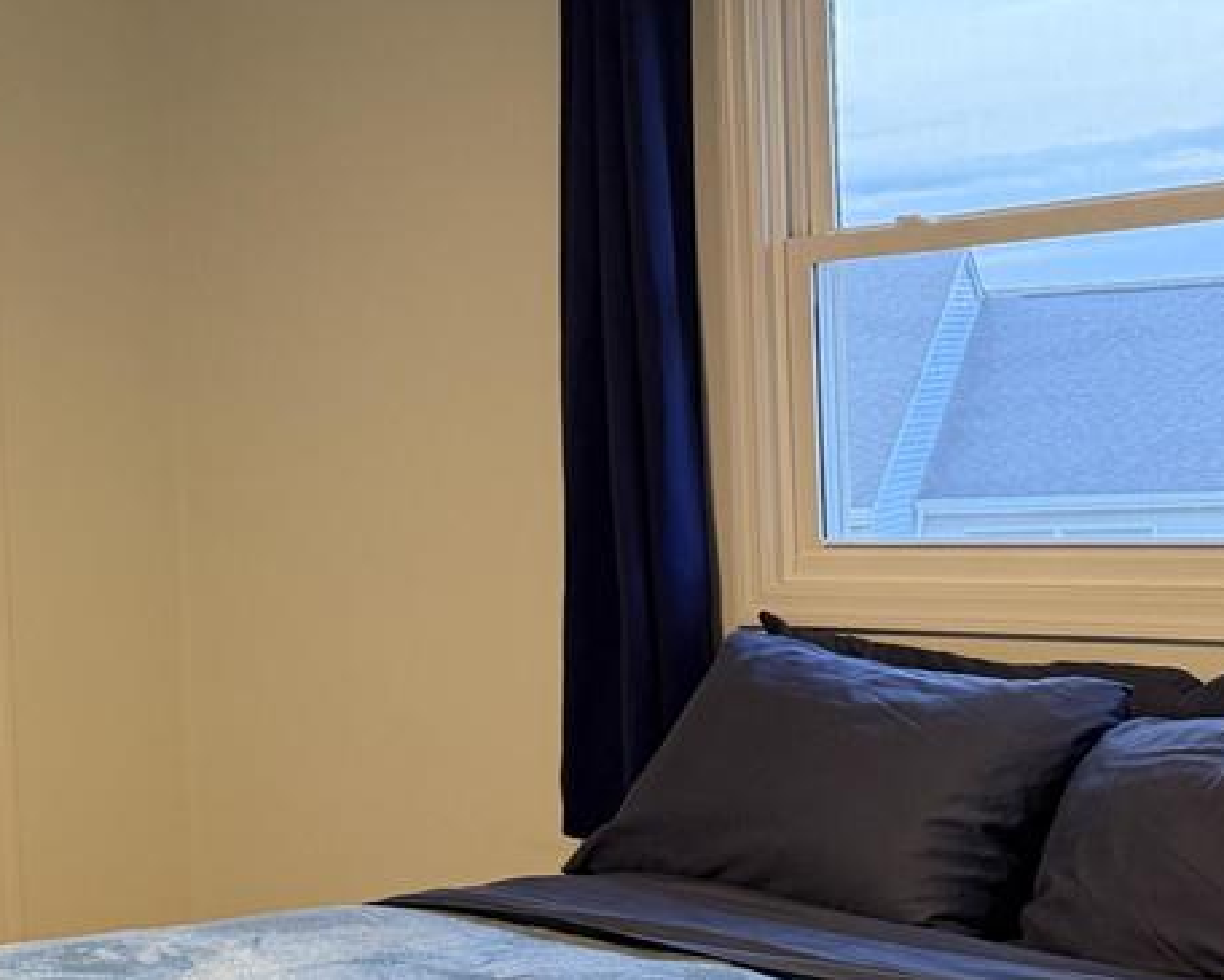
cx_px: -540
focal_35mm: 74
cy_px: 564
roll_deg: +2.6
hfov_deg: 22.0
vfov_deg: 20.7
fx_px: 2681
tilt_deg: -2.4
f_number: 1.78
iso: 400
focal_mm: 6.76
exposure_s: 1/60
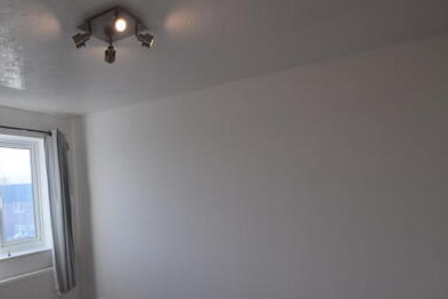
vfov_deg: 49.5
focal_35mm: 25
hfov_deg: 67.6
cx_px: 120
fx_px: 311
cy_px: 219
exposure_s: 1/200
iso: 400
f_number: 7.1
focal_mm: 10
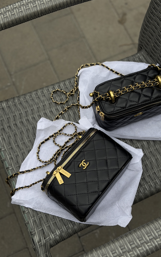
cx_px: 92
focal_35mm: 51
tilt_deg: -72.2
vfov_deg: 39.6
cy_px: 129
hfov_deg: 25.3
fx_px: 358
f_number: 1.78
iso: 64
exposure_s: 1/1285
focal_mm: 6.76
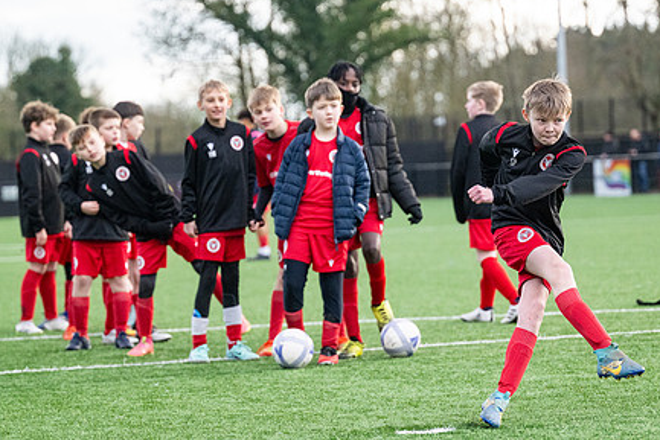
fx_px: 3319
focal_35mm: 181
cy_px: 211
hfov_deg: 11.4
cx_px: 367
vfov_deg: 7.6
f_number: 4
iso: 2000
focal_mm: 135
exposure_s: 1/2000
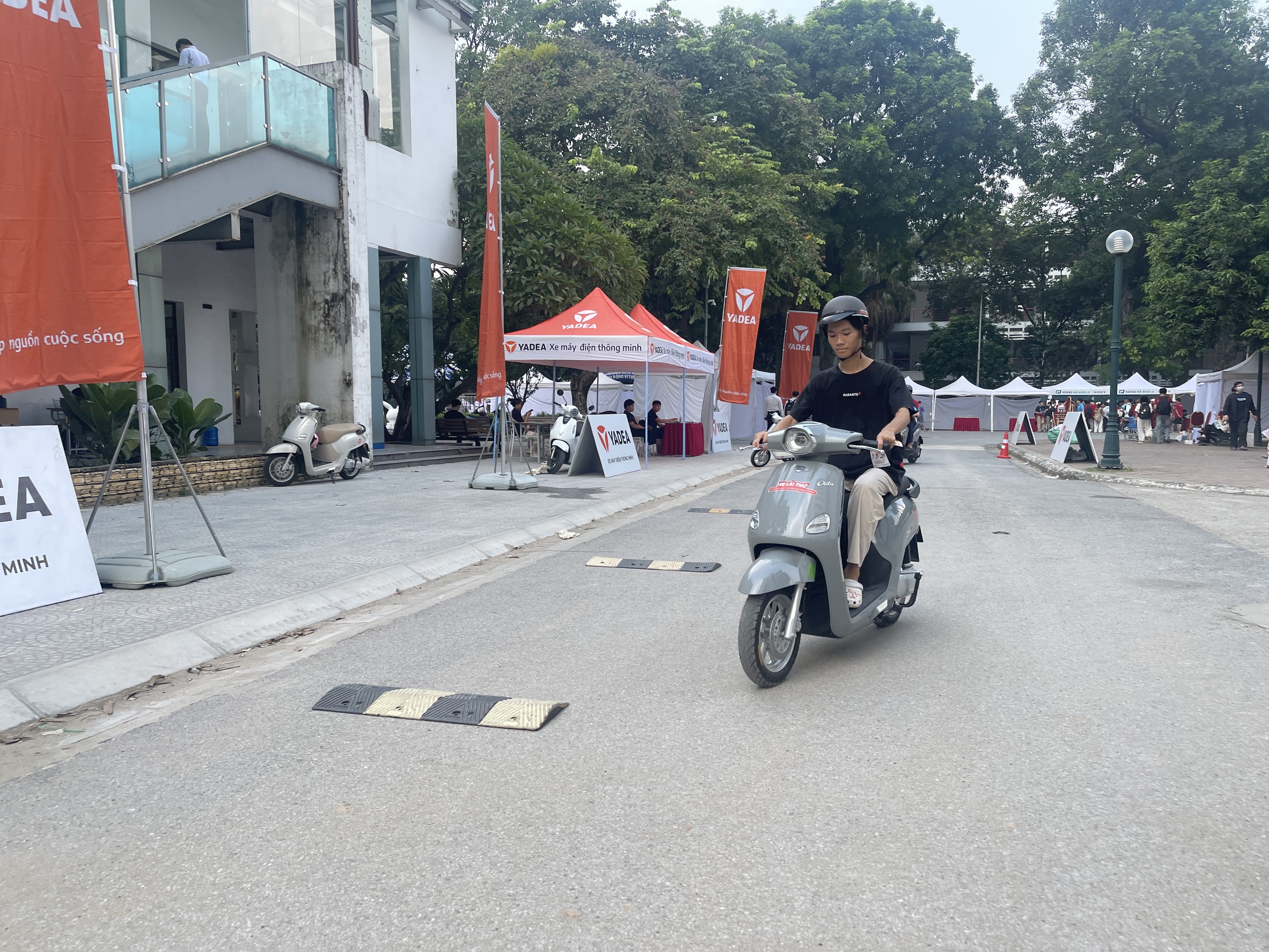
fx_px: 916
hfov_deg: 69.4
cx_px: 634
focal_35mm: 25
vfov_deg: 54.9
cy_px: 476
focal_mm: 5.1
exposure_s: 1/509
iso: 32
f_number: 1.6
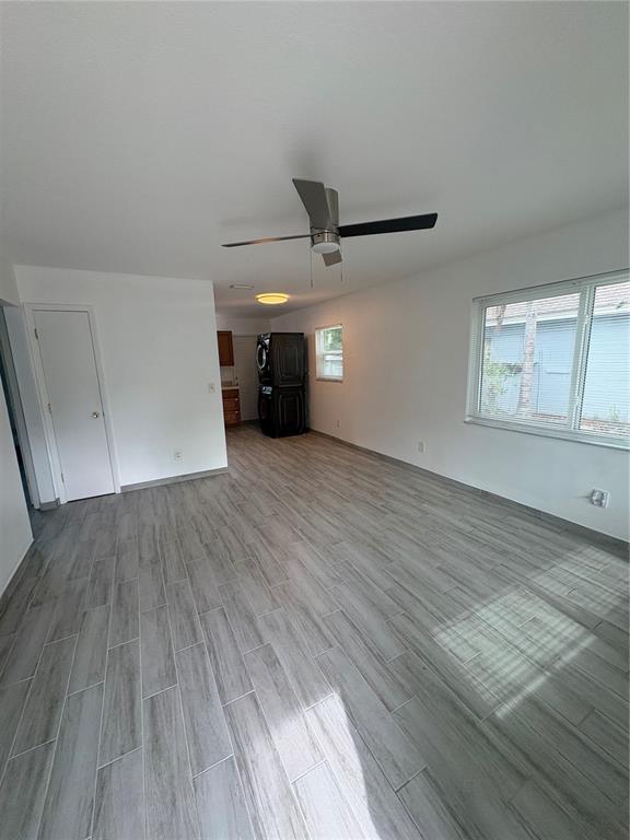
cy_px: 420
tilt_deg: -10.3
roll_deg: +2.1
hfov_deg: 85.7
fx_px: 340
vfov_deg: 102.1
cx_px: 315
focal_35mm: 14
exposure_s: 1/120
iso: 160
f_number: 2.2
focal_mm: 2.22
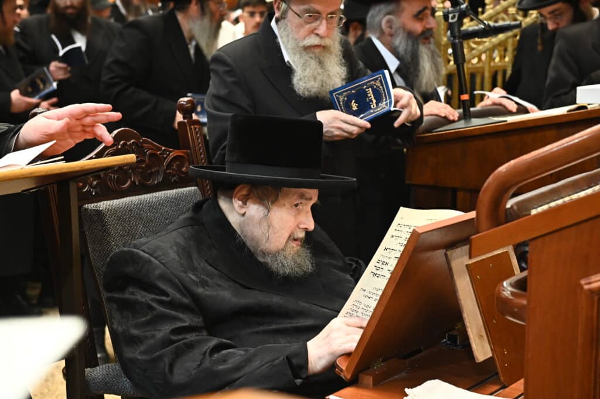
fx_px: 1033
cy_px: 200
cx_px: 300
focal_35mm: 62
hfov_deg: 32.4
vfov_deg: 21.9
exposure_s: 1/60
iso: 2000
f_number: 5
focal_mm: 62
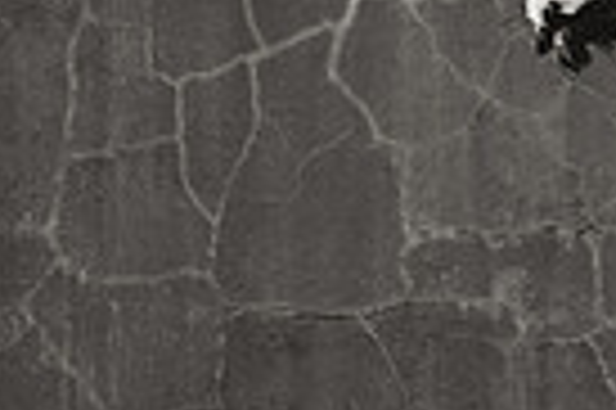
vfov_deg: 5.9
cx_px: 1136
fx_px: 3982
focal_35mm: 233
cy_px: 431
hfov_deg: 8.5
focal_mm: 50
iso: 400
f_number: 2
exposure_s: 1/800
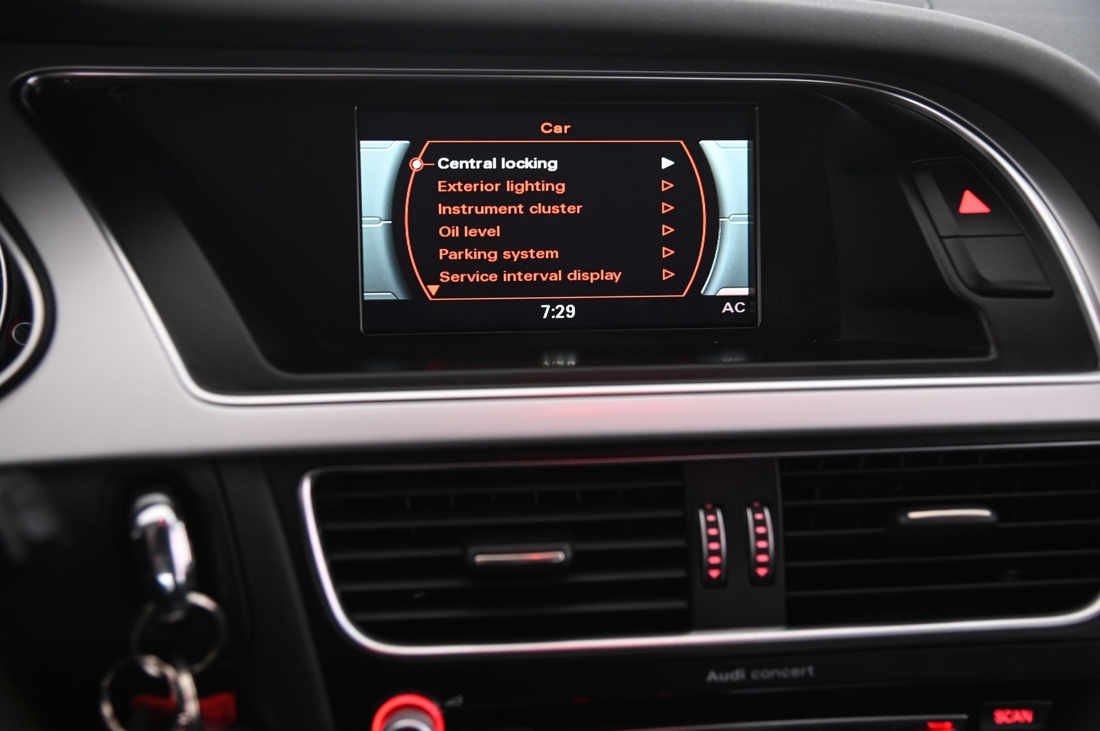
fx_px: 1160
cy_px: 366
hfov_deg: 50.7
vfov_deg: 35.0
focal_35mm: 38
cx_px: 550
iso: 2000
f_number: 4
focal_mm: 38
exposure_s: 1/15
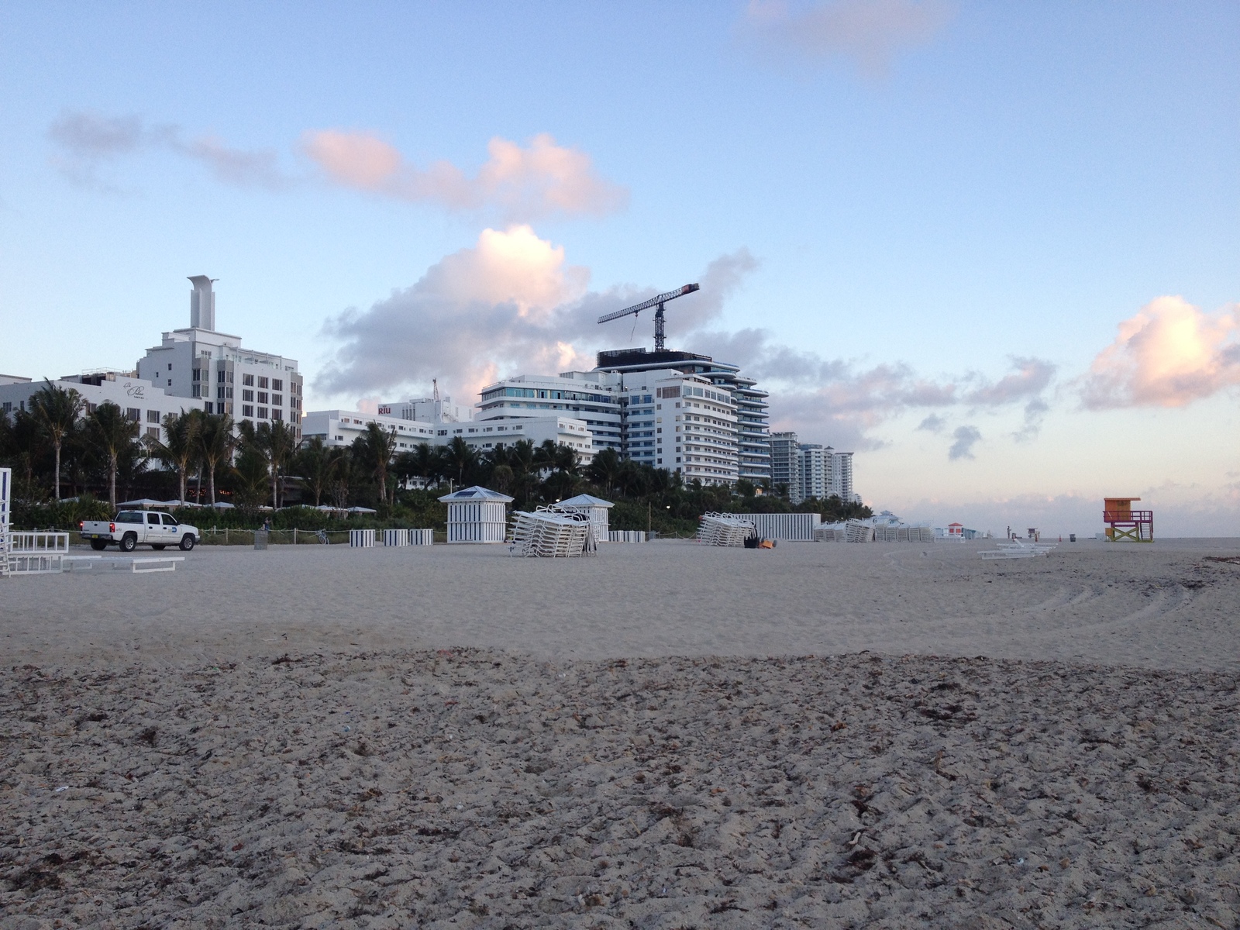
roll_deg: +0.9
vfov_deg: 40.7
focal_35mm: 35
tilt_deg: +1.6
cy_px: 465
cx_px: 620
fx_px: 1254
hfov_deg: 52.6
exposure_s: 1/226
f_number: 2.4
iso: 50
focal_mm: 4.28
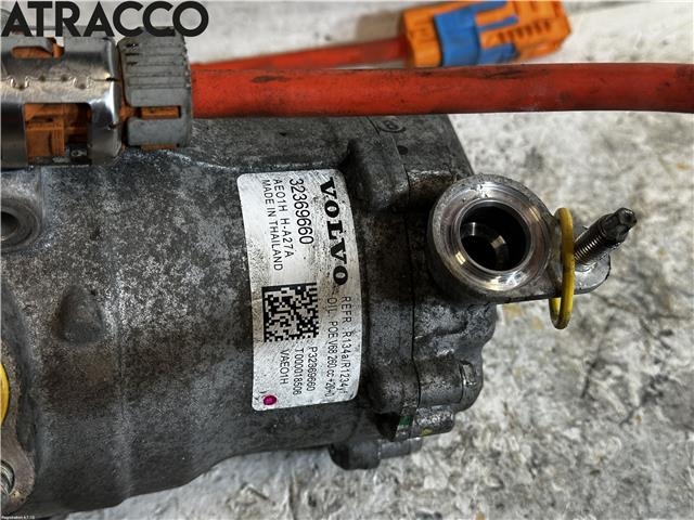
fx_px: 962
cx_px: 347
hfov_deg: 39.7
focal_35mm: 48
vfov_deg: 30.3
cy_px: 260
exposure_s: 1/100
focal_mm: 6.86
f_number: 1.78
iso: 100
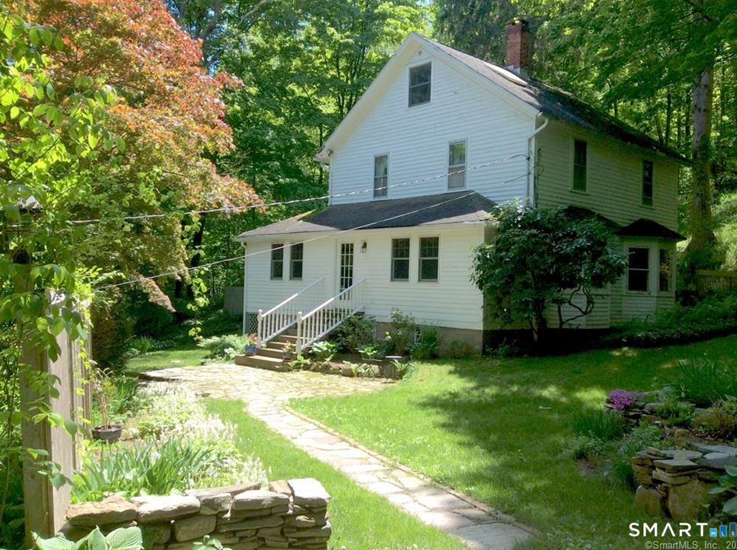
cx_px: 372
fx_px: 701
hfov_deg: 55.4
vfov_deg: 42.8
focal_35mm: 33
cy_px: 269
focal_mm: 3.3
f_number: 2.4
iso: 32
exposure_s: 1/489
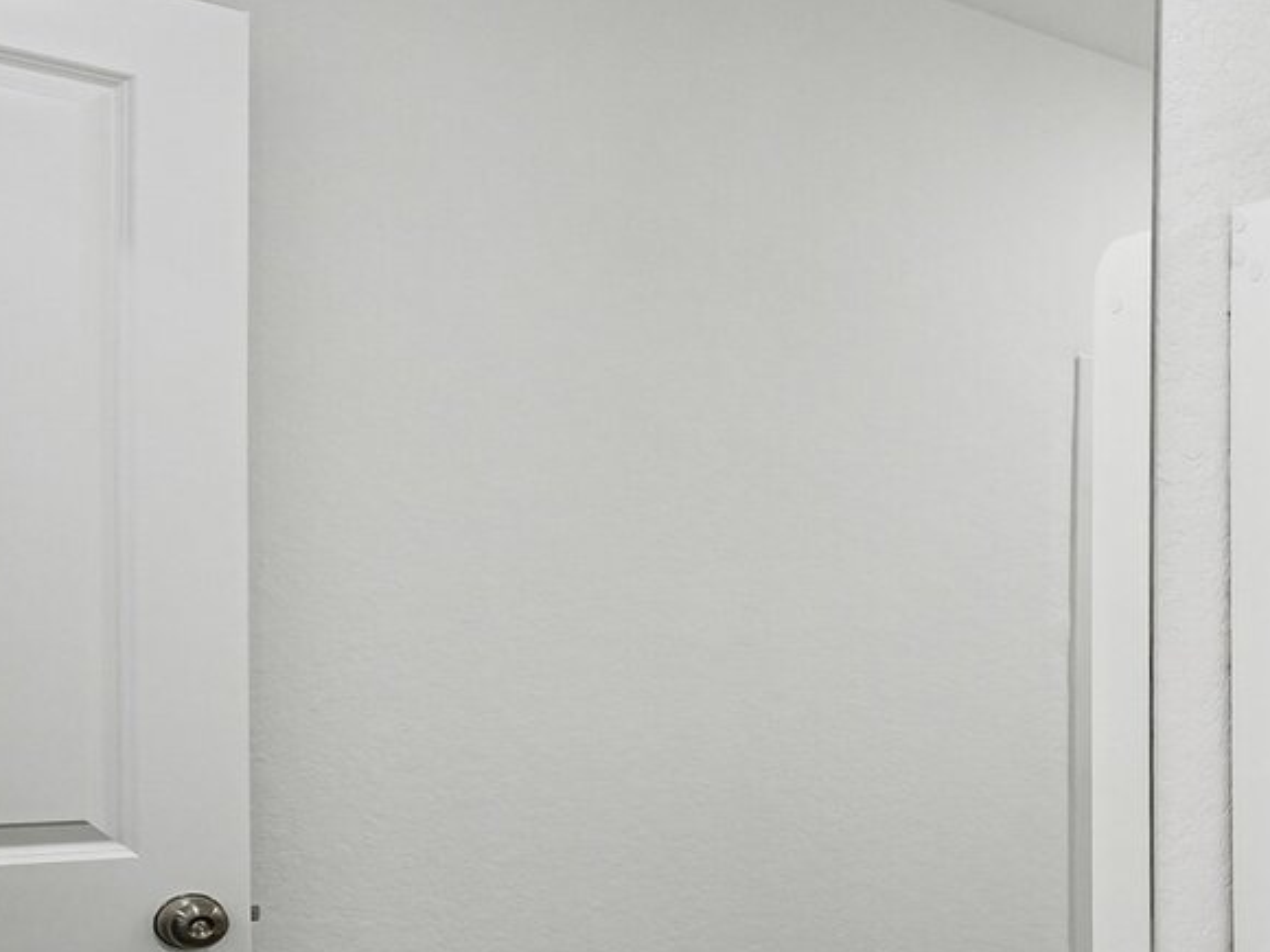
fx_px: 1578
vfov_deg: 33.1
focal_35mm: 43
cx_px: 1642
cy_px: 685
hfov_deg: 32.9
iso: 400
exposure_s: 1/25
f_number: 8
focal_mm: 16
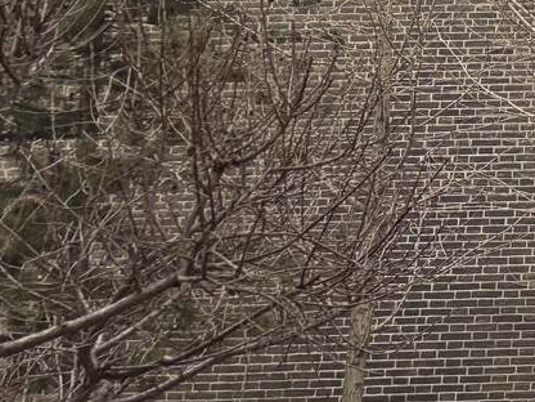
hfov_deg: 12.6
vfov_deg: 11.5
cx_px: 1250
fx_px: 1932
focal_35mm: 125
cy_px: -142
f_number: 1.6
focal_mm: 5.96
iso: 50
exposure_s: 1/577
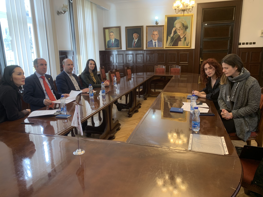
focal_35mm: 26
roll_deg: +0.4
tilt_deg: -12.6
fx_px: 198
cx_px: 132
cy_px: 98
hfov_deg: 67.3
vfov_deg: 53.1
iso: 50
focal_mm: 4.25
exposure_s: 1/50
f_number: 1.8
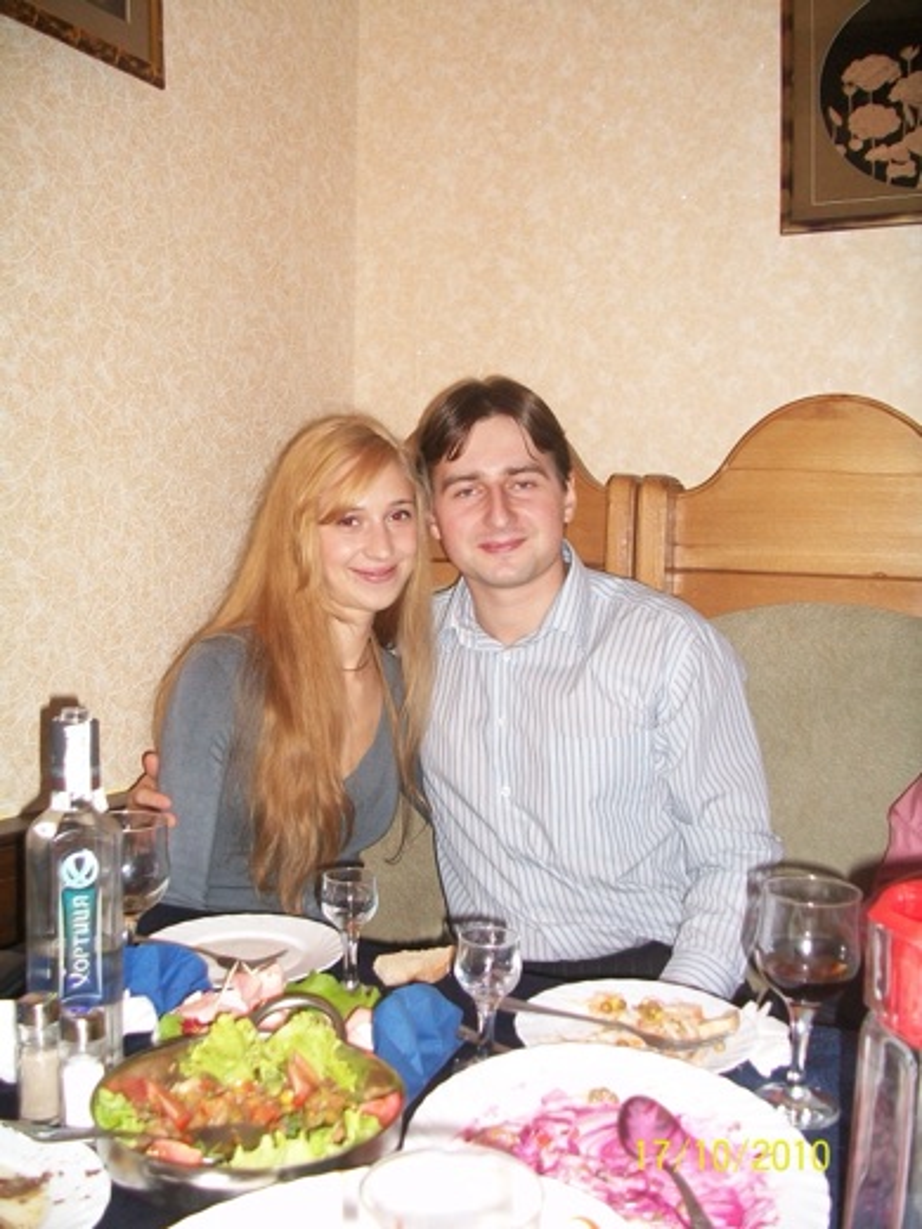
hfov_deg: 41.8
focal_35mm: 34
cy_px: 614
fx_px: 1207
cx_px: 461
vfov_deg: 54.0
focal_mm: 5.7
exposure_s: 1/60
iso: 120
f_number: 2.8
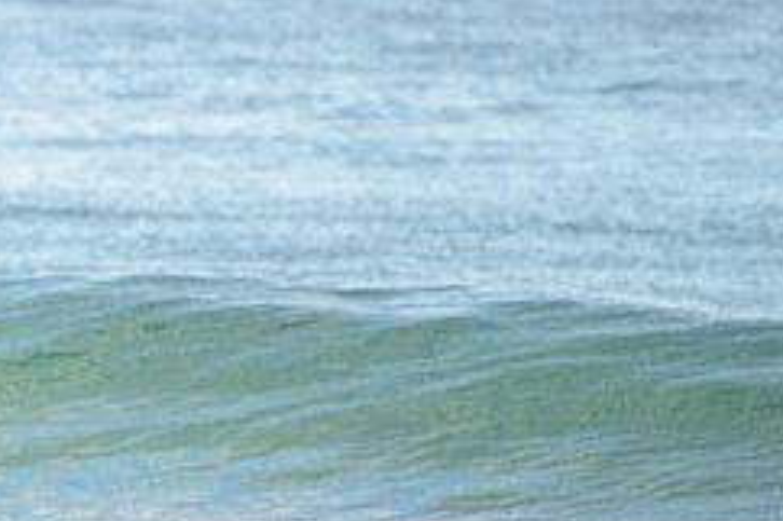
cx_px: -277
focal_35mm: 1470
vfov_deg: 0.9
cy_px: 535
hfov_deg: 1.4
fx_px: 31950
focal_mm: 500
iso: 320
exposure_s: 1/2000
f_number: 5.6
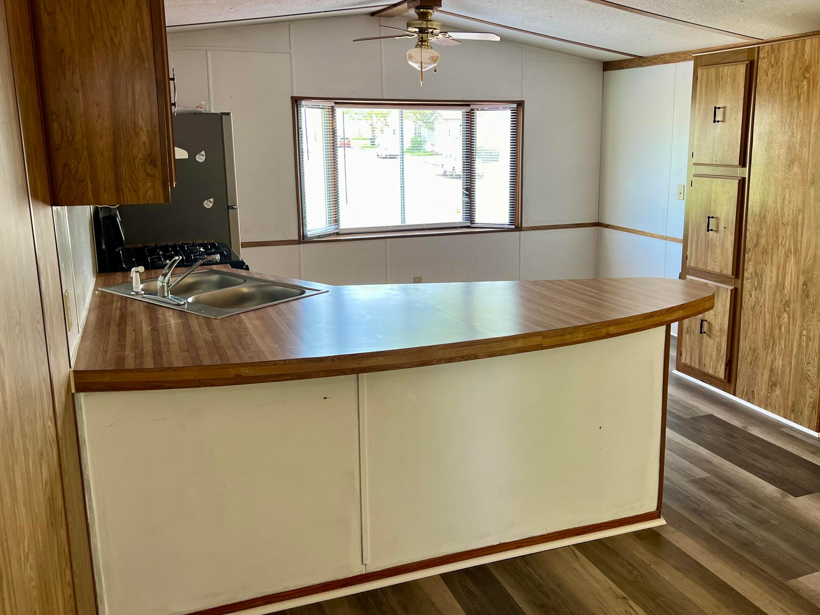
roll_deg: +1.1
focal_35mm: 31
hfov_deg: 58.2
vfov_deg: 45.4
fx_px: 734
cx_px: 451
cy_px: 270
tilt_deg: -9.0
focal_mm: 5.7
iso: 100
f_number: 1.5
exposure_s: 1/120
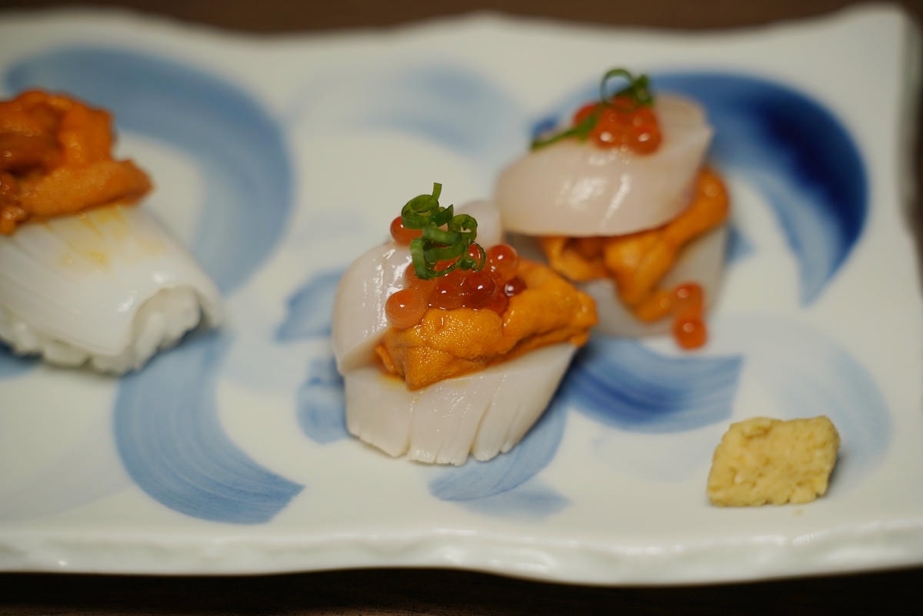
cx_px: 462
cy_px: 308
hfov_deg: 27.0
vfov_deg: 18.2
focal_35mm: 75
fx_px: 1923
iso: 100
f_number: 4
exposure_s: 1/80
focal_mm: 75
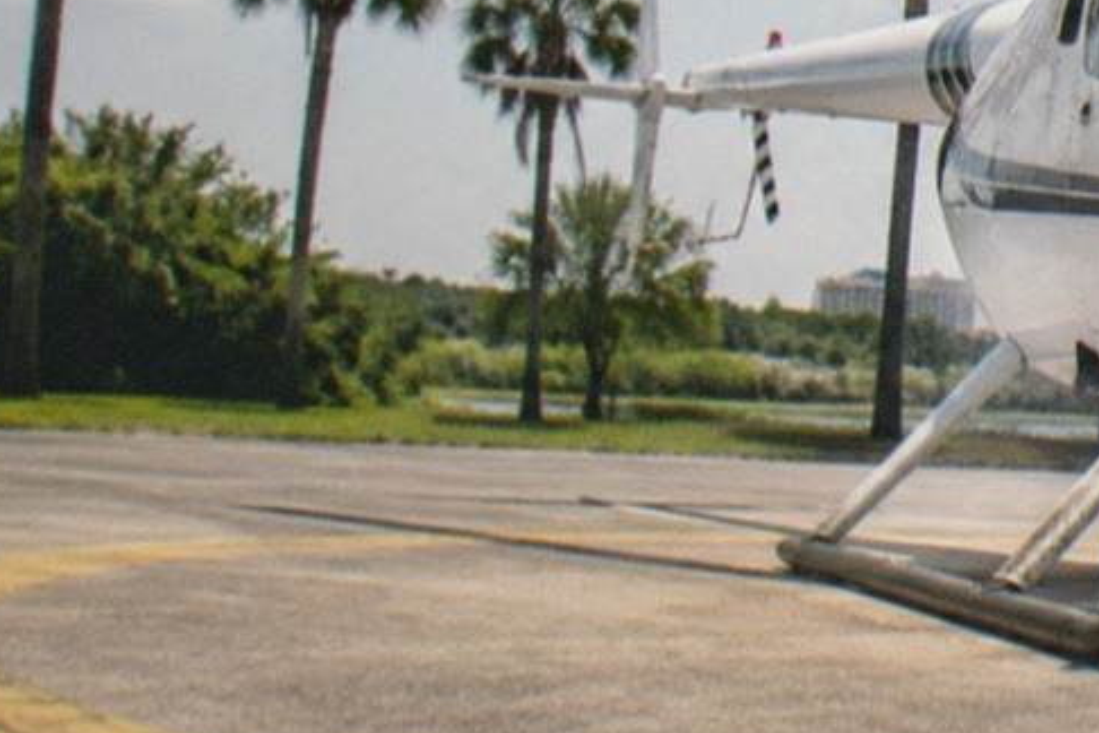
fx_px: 2198
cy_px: 174
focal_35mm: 72
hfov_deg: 26.6
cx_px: 1099
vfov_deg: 18.8
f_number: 9
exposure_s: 1/500
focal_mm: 35
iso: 200
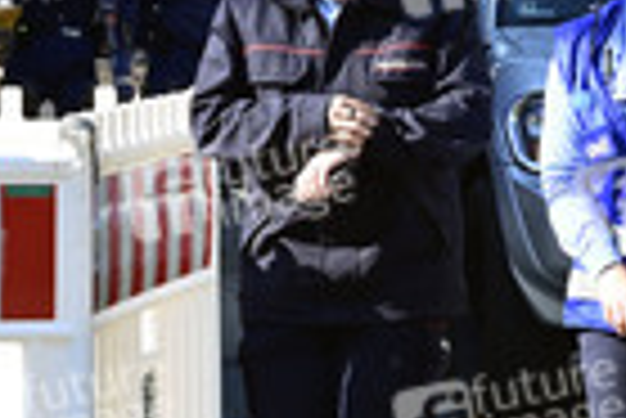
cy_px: 76
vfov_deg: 3.2
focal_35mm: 437
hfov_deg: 4.7
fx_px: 7607
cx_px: 570
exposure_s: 1/200
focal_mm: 135
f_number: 16
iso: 1250
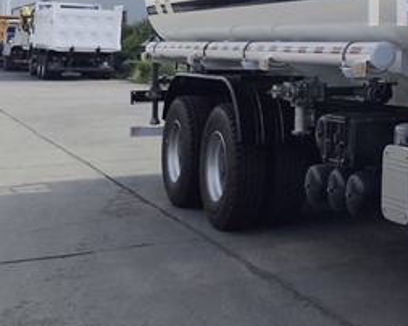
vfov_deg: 20.9
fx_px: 857
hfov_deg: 21.8
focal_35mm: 71
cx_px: 632
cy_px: 8
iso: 50
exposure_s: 1/2419
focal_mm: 6.14
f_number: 1.65
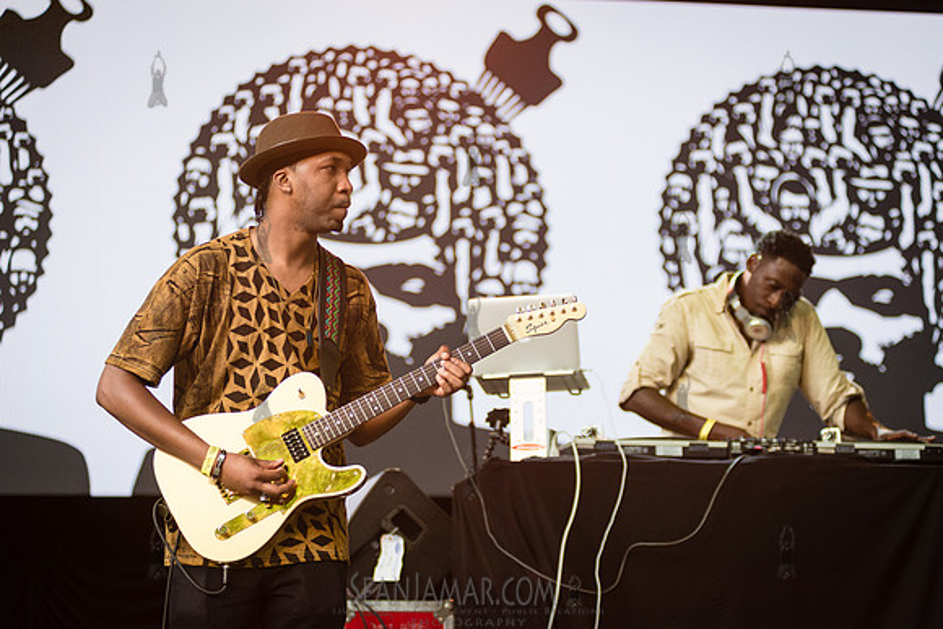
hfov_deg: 23.5
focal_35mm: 87
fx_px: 2268
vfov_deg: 15.8
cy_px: 314
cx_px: 472
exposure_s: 1/2000
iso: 1250
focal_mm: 80
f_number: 2.8
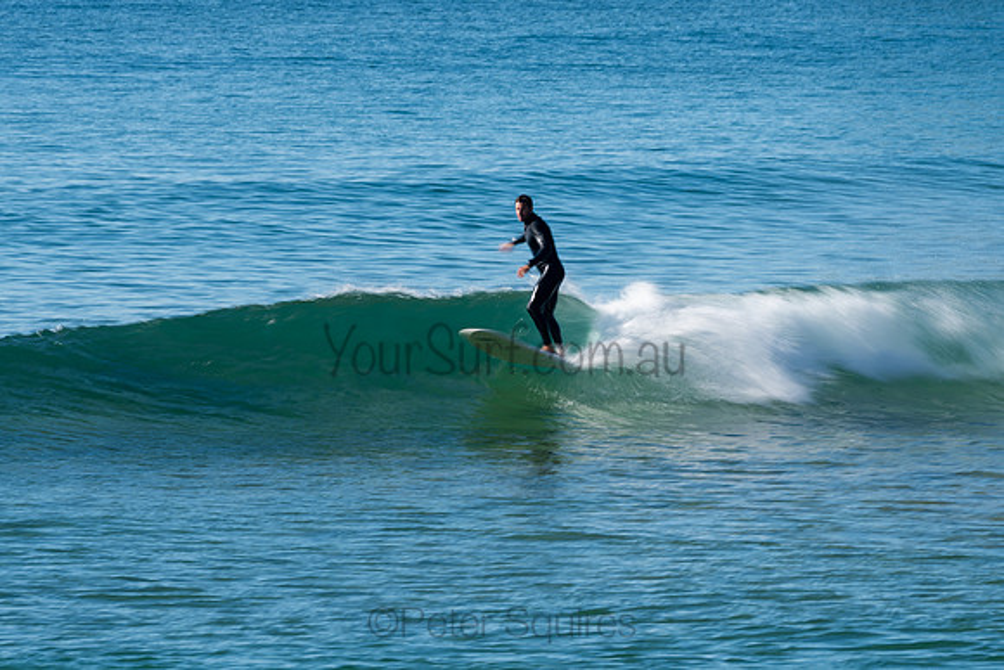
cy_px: 327
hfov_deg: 3.4
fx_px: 16696
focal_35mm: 599
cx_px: 513
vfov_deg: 2.3
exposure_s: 1/20
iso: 31
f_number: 16
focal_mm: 500
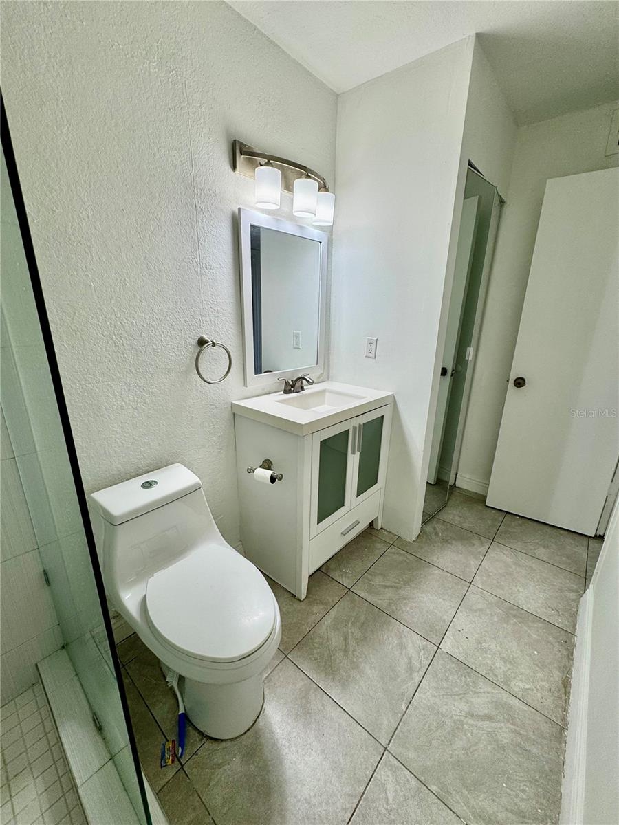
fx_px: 334
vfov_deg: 102.1
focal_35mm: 14
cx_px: 310
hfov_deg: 85.7
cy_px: 412
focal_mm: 2.22
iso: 64
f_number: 2.2
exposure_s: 1/120
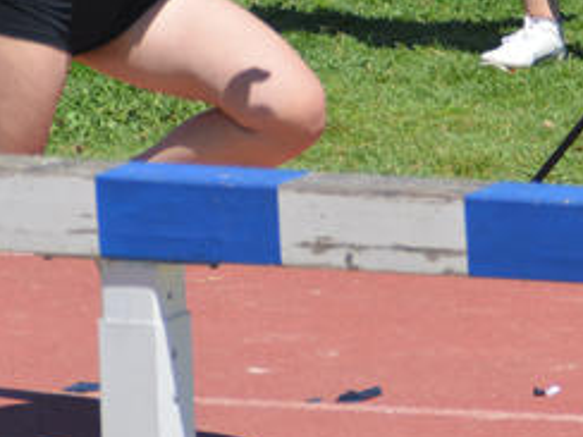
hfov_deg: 1.9
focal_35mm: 1066
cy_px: 60
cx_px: 593
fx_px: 17953
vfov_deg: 1.4
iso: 400
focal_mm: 200
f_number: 6.3
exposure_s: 1/1600
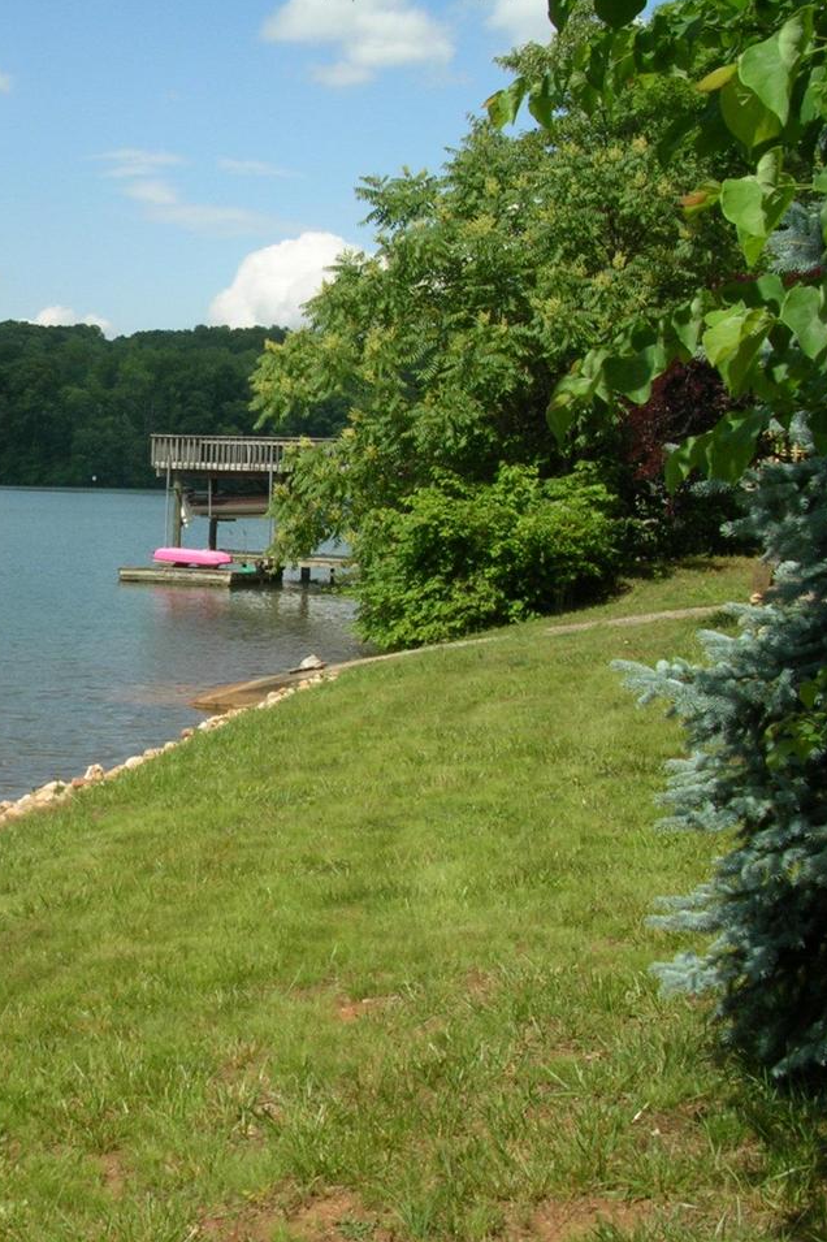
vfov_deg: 37.5
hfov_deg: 24.4
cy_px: 619
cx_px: 9
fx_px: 1827
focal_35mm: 53
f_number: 5.6
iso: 50
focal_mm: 5.8
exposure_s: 1/256
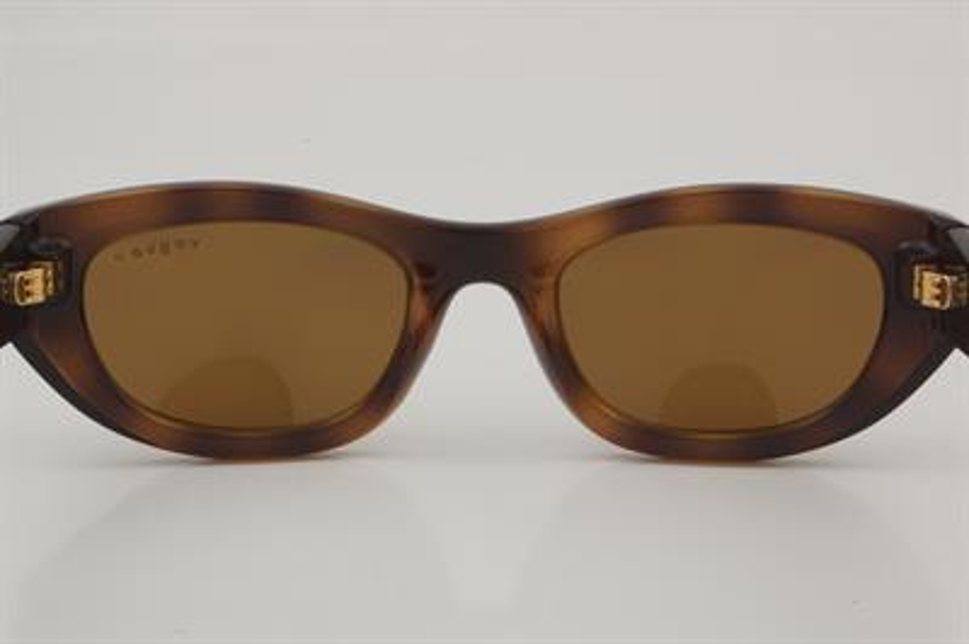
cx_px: 484
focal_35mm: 82
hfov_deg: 24.6
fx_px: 2219
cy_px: 322
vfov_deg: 16.5
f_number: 32
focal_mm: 55
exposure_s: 1/3
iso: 100
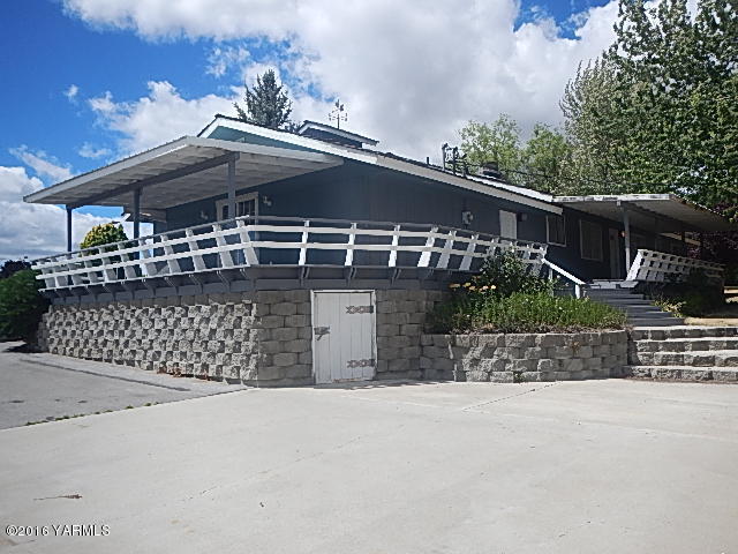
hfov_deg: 63.4
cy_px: 277
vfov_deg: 49.7
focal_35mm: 28
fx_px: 597
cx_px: 369
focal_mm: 5
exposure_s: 1/1500
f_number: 3.9
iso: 125
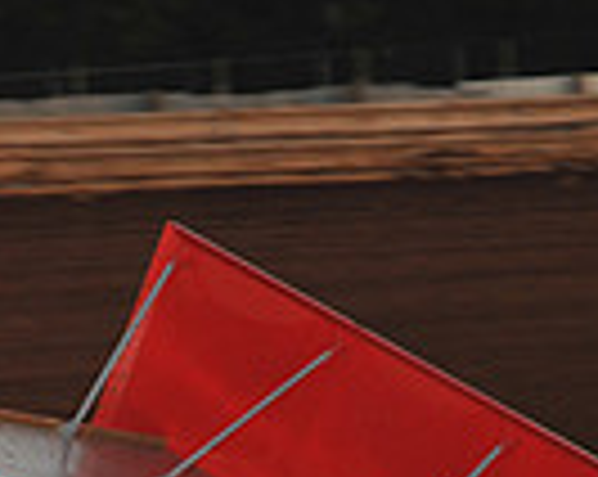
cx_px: -67
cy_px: 720
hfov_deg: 3.1
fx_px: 11204
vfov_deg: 2.4
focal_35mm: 634
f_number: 7.1
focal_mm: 155
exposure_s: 1/320
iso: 800
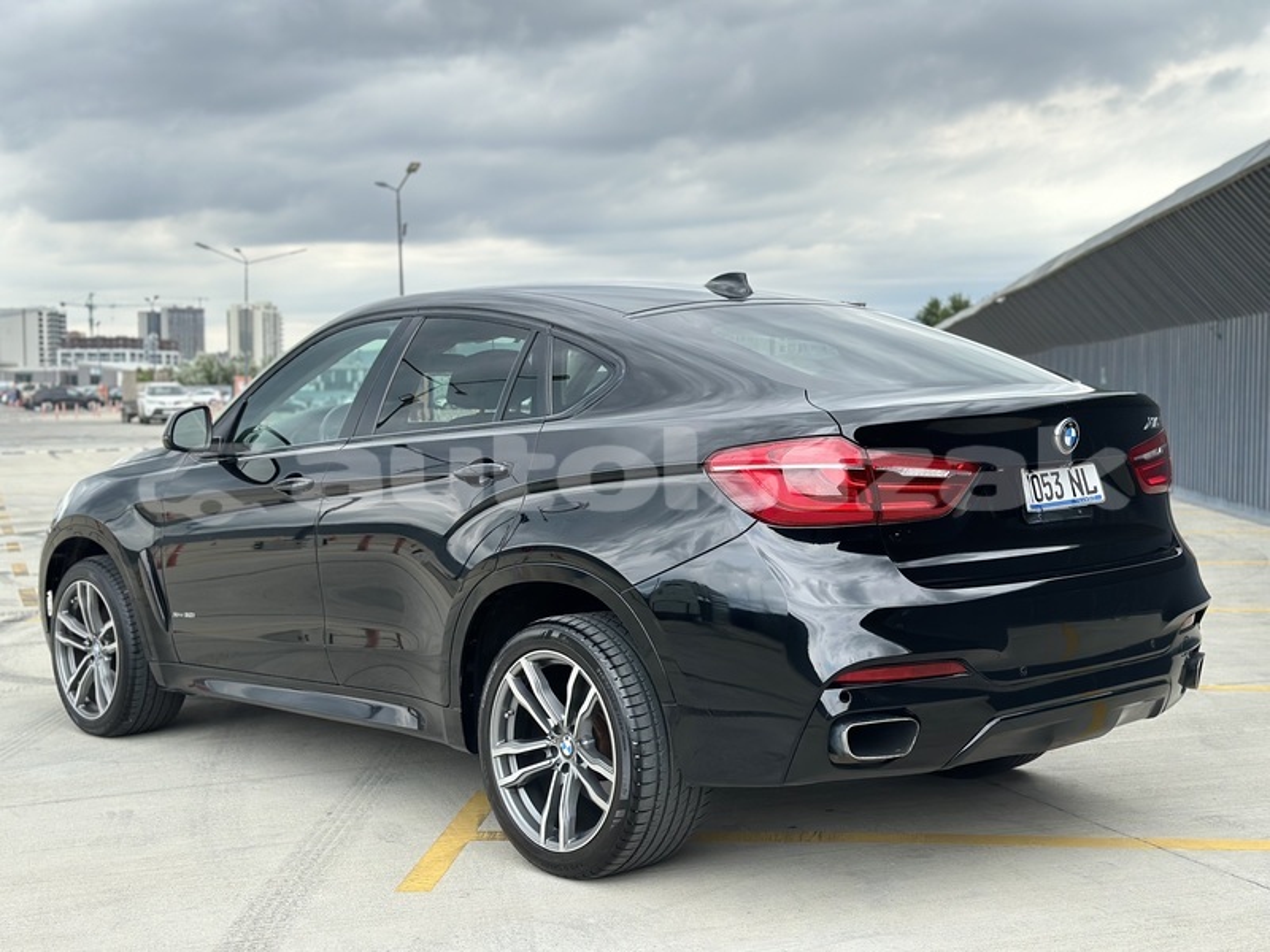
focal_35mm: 48
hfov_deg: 39.7
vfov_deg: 30.3
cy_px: 476
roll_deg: +0.9
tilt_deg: -3.5
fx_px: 1761
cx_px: 635
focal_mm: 6.86
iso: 80
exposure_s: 1/1848
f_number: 1.78
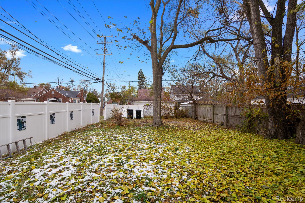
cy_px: 102
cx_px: 152
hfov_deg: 61.9
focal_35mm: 30
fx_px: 254
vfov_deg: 43.6
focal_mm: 30
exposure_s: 1/160
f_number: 9
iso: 400
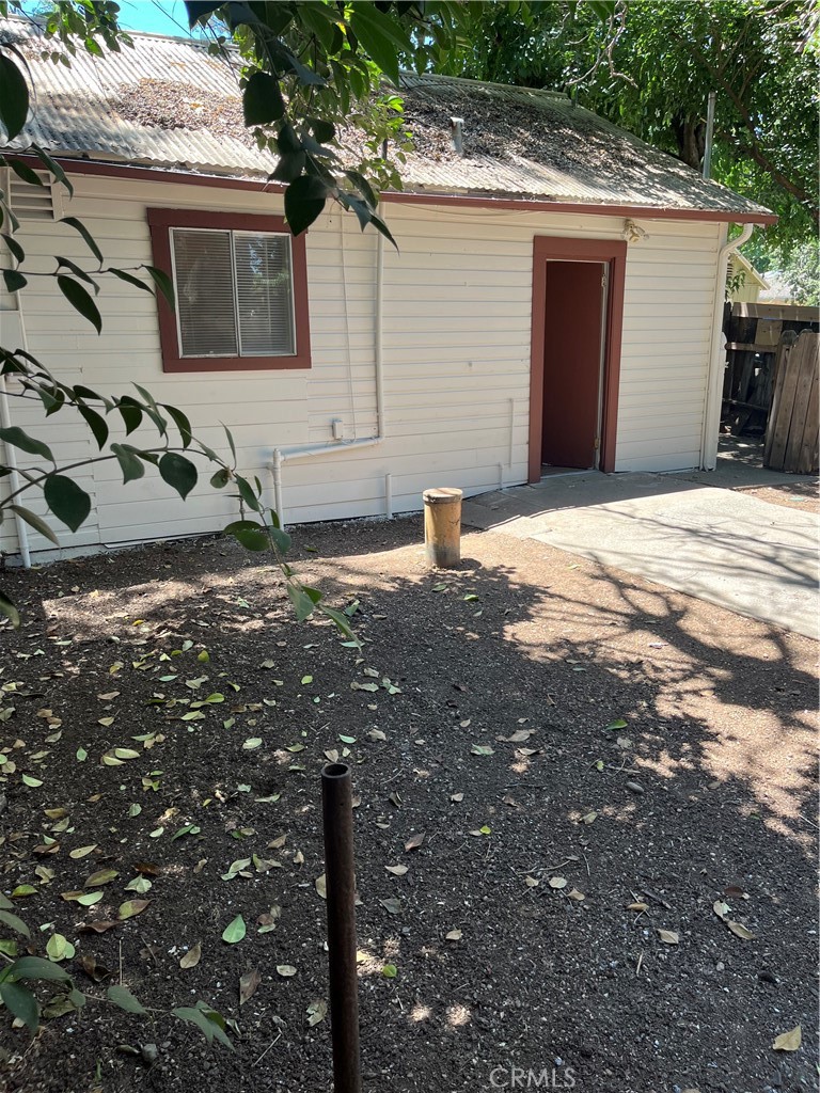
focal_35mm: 26
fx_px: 821
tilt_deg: -15.7
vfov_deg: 67.3
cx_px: 410
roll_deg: +1.3
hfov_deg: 53.1
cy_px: 546
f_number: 1.6
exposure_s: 1/231
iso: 40
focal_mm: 5.1
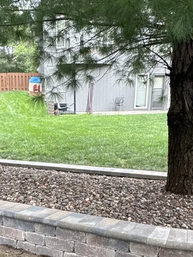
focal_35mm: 44
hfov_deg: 32.5
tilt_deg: -20.1
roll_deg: +2.7
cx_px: 61
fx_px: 327
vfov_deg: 40.5
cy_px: 220
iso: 160
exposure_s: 1/99
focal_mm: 2.22
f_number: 2.2
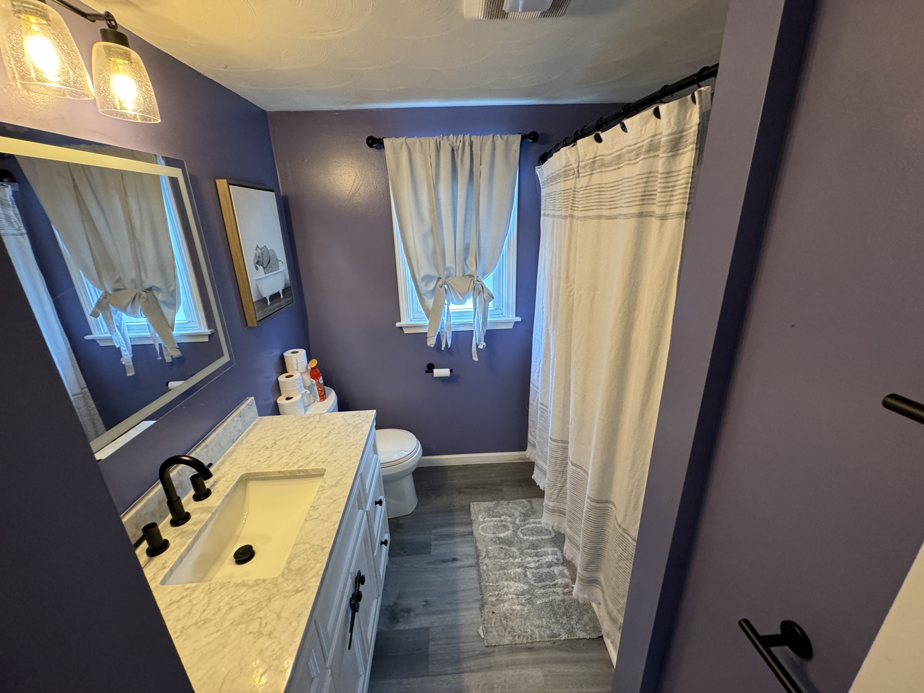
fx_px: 374
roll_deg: +1.8
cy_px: 346
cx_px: 462
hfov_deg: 102.1
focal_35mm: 14
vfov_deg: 85.7
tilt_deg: -19.4
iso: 320
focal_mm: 2.22
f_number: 2.2
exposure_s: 1/60
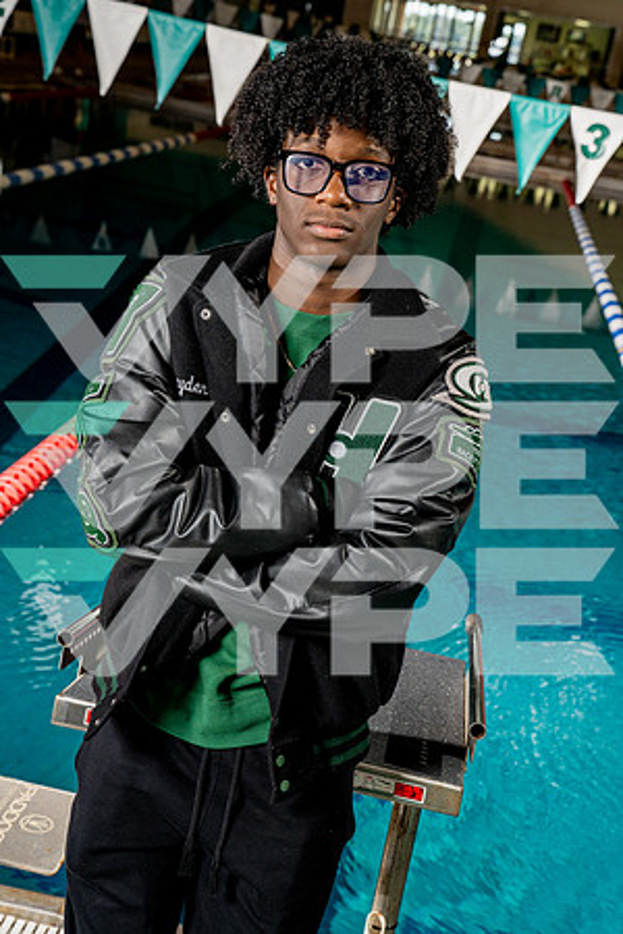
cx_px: 312
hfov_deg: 24.6
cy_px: 467
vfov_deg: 36.2
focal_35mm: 55
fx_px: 1428
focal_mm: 55
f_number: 6.3
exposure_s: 1/250
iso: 640
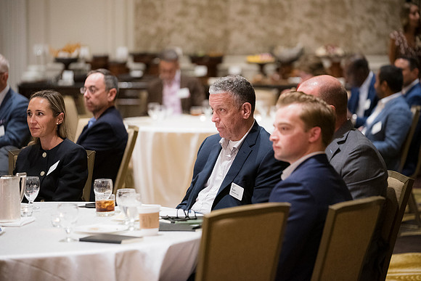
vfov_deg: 8.9
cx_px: 210
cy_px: 140
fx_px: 1813
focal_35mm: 155
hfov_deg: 13.2
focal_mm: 155
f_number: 2.8
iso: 5600
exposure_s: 1/160
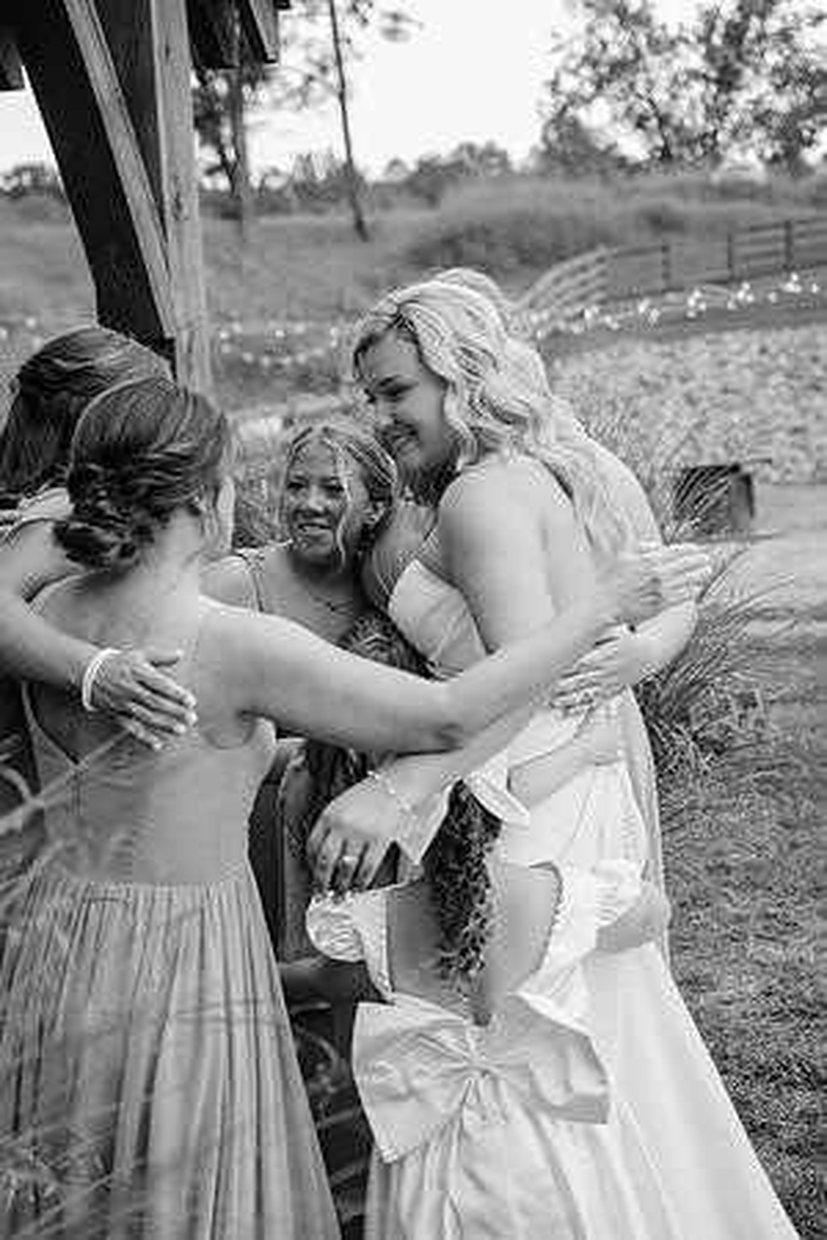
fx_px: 1792
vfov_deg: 38.2
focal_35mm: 52
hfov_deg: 26.0
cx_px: 414
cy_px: 620
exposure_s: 1/3200
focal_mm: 35
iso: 1000
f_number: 1.8
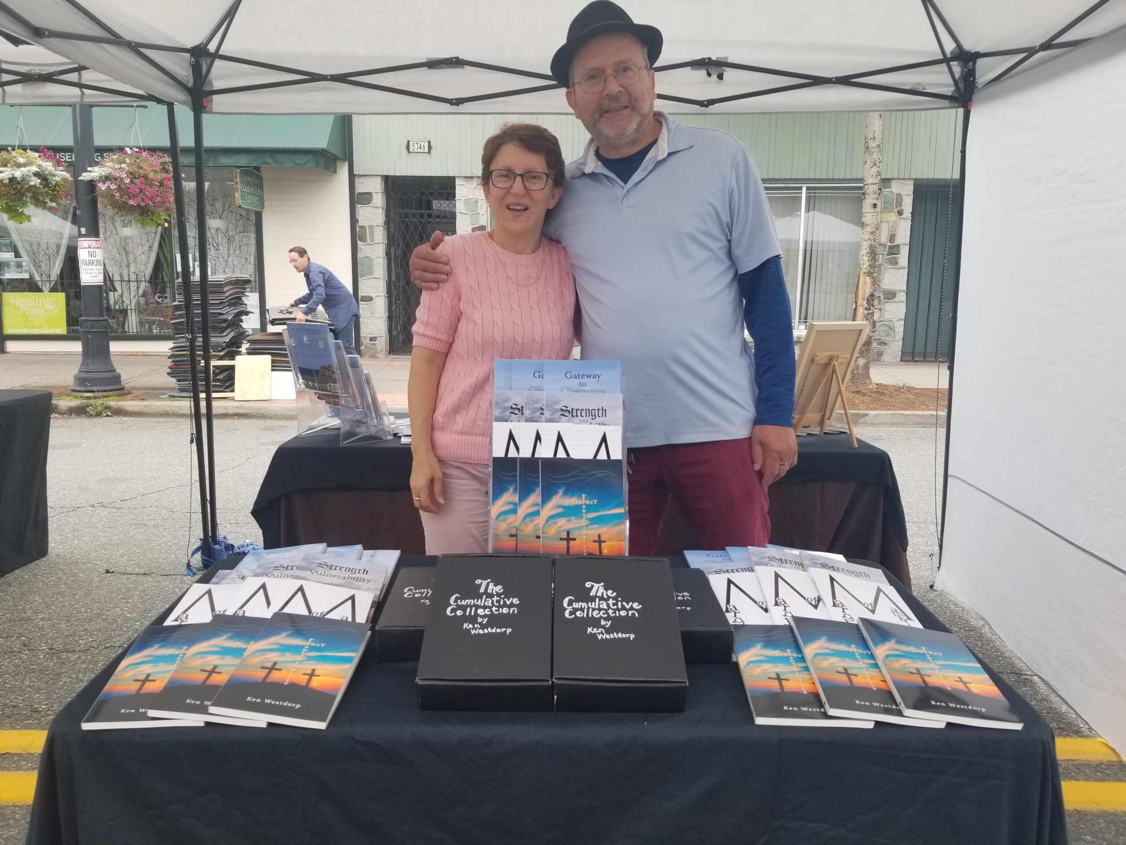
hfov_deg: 67.3
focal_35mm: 26
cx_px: 563
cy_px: 422
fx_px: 846
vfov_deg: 53.1
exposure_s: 1/244
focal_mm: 4.25
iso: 50
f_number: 1.7
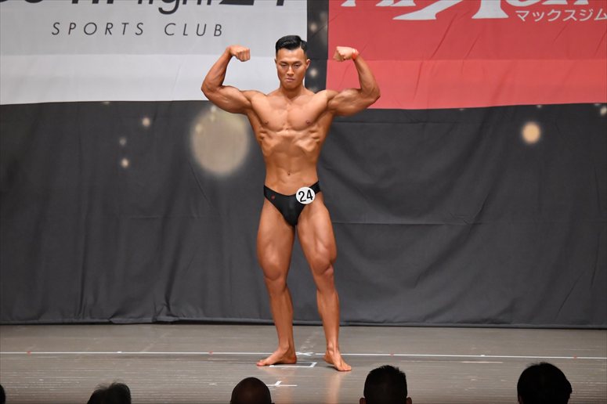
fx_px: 3404
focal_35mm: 202
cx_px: 304
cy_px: 202
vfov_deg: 6.8
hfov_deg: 10.2
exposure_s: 1/400
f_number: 5.6
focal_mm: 135
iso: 6400
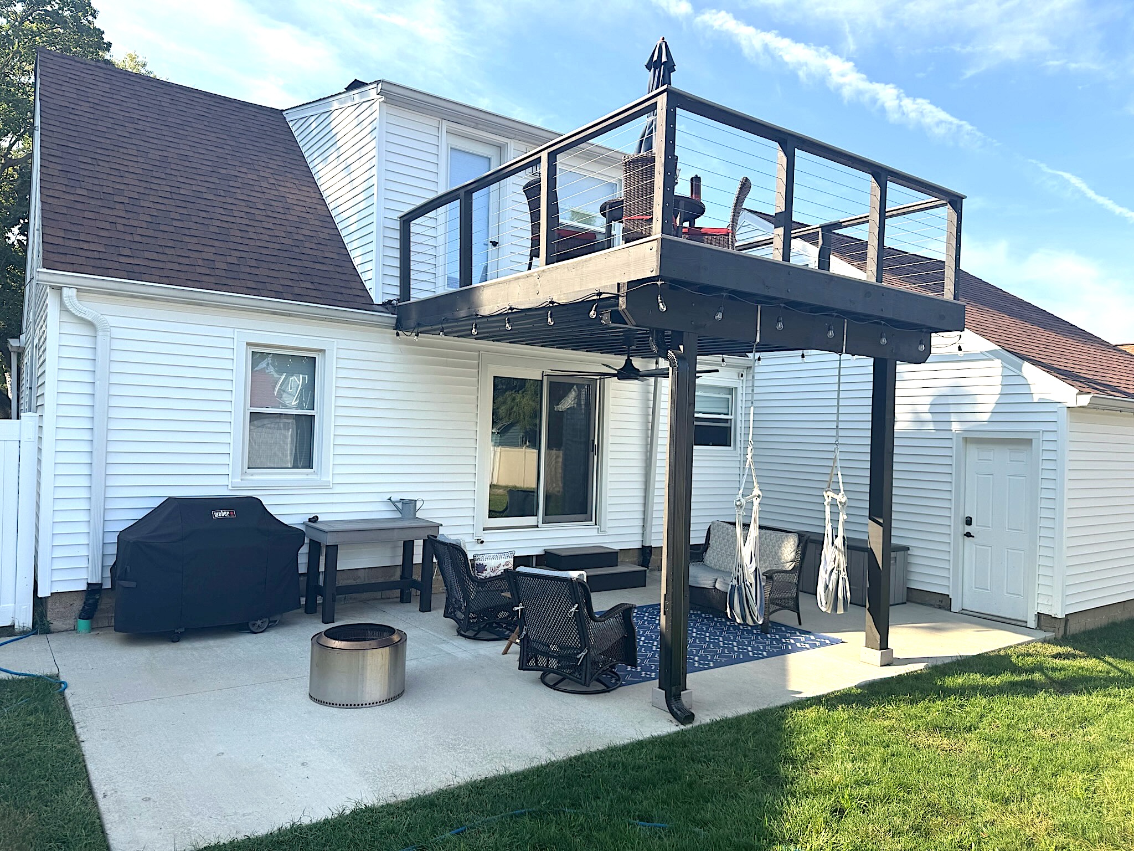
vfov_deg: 56.8
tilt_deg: -0.5
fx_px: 786
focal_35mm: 24
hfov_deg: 71.6
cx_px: 567
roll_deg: -2.0
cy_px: 426
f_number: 1.78
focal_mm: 6.76
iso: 80
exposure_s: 1/2105
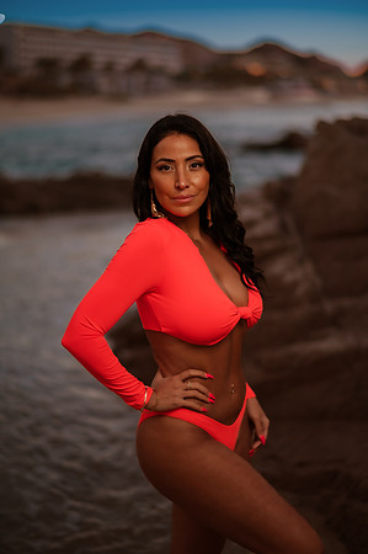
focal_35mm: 58
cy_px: 277
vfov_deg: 34.5
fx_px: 891
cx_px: 184
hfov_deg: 23.3
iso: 50
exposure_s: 1/160
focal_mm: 58
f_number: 1.4
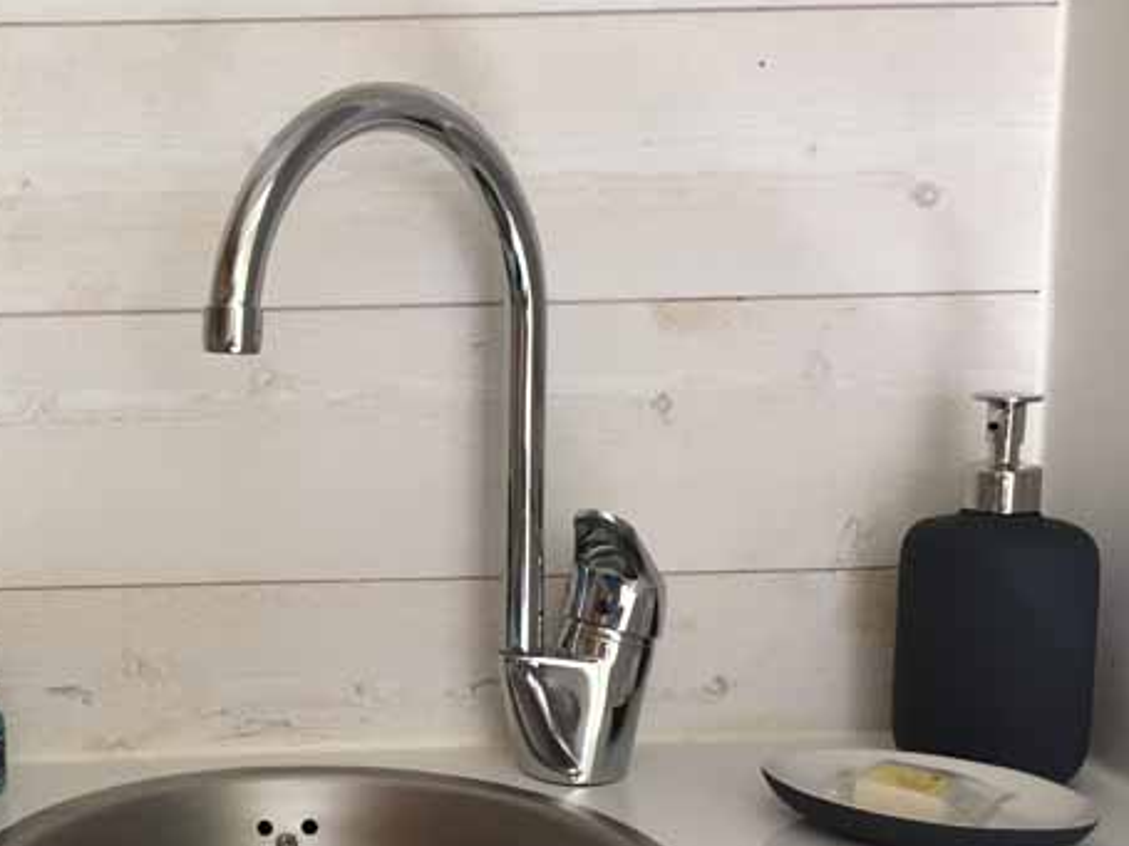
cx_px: 141
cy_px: 519
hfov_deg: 35.6
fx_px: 1663
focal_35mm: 51
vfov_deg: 28.5
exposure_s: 1/33
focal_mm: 4.15
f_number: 2.2
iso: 40
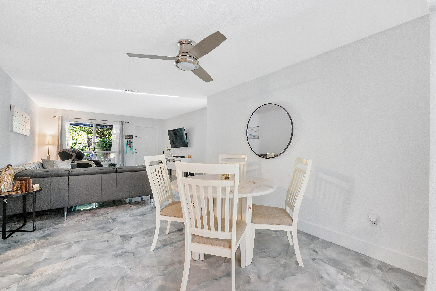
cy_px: 146
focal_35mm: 15
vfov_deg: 77.3
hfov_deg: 100.4
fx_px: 182
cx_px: 218
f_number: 7.1
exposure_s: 1/8
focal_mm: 10
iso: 800
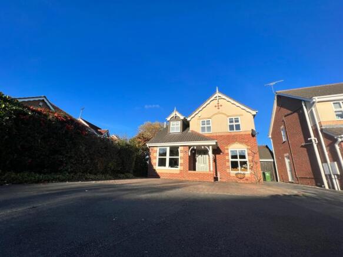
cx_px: 172
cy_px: 128
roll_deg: -3.0
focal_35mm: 13
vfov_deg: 89.9
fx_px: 129
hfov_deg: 106.2
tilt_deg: +17.0
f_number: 1.8
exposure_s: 1/2016
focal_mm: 1.57
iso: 32
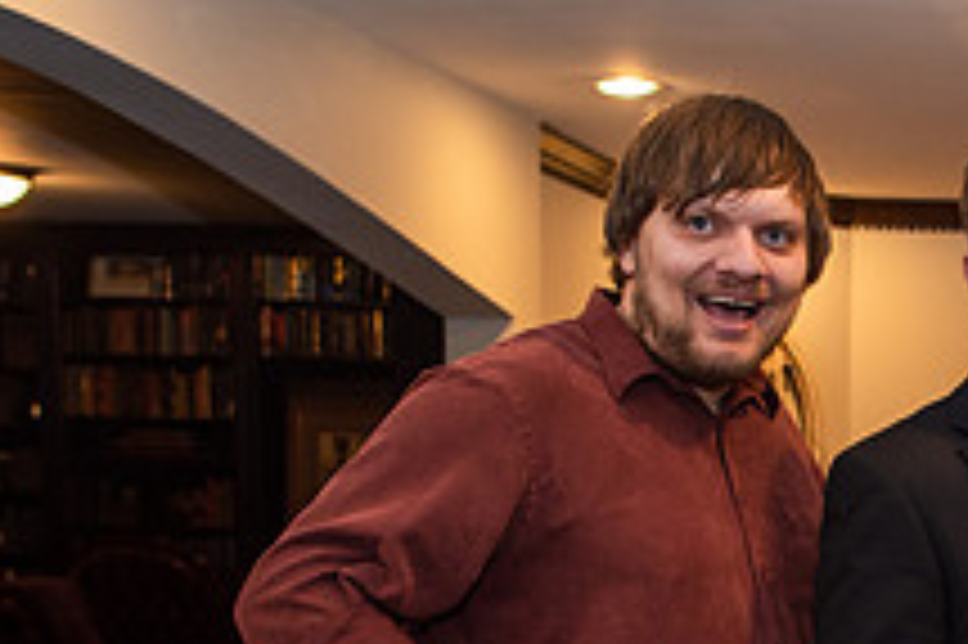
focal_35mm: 70
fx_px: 1881
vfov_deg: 18.6
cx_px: 1121
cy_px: 718
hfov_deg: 26.1
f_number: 3.2
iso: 640
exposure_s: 1/200
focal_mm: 24
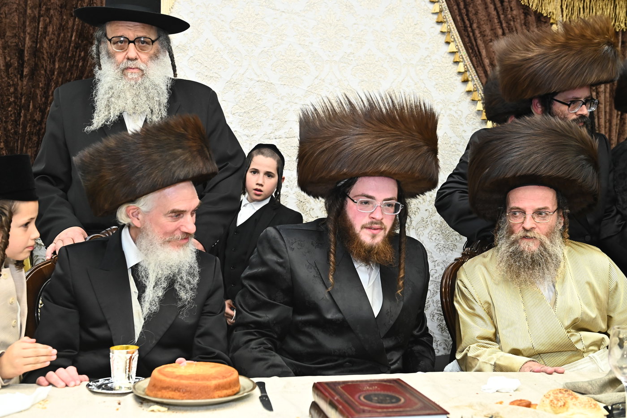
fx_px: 836
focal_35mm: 48
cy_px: 209
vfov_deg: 28.1
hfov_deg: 41.1
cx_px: 314
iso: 2000
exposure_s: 1/200
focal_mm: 48
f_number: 5
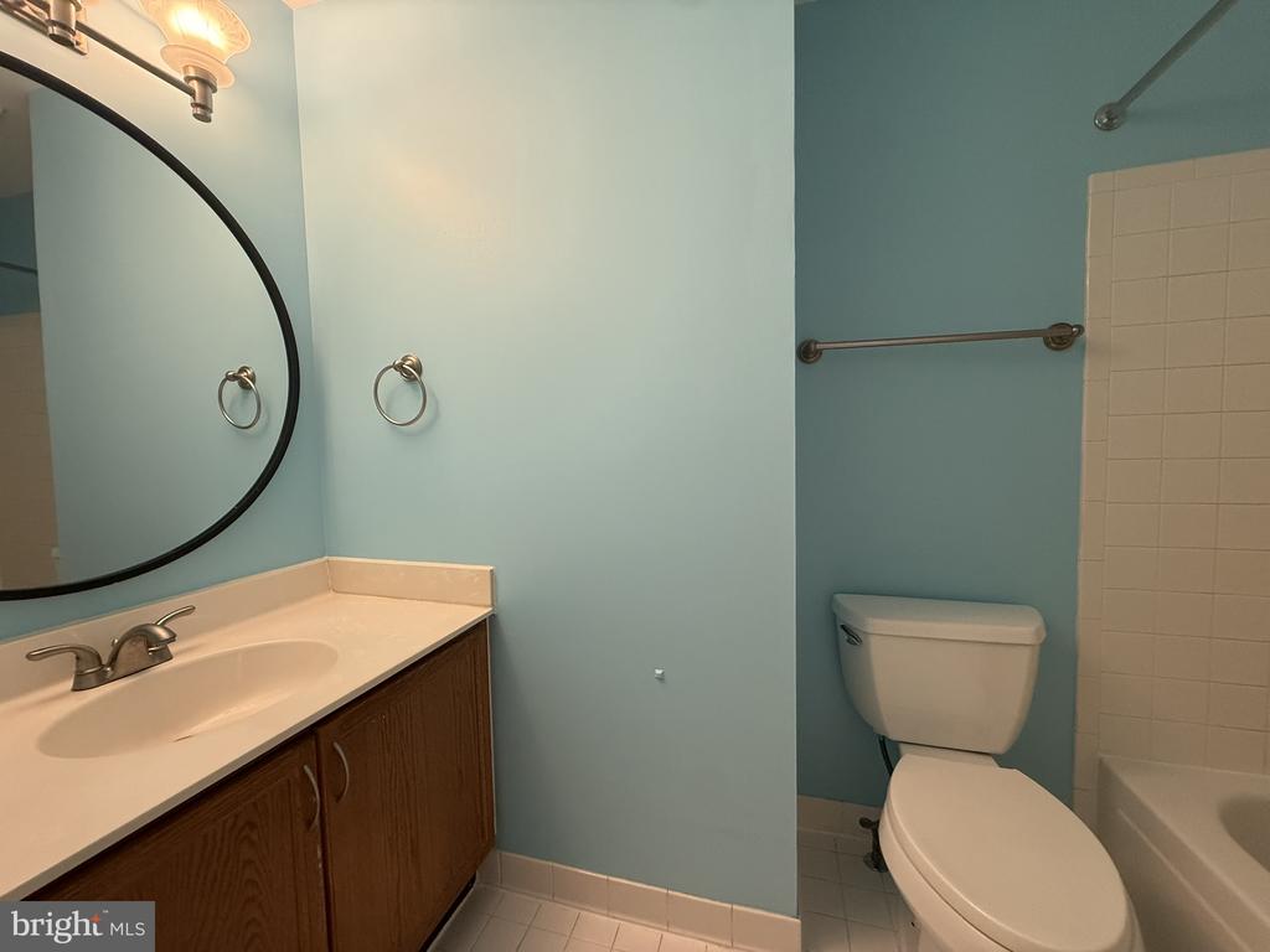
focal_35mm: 14
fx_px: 514
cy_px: 476
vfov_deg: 85.7
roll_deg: +1.3
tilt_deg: -3.8
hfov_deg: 102.1
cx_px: 635
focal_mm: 2.22
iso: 250
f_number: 2.2
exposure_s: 1/120
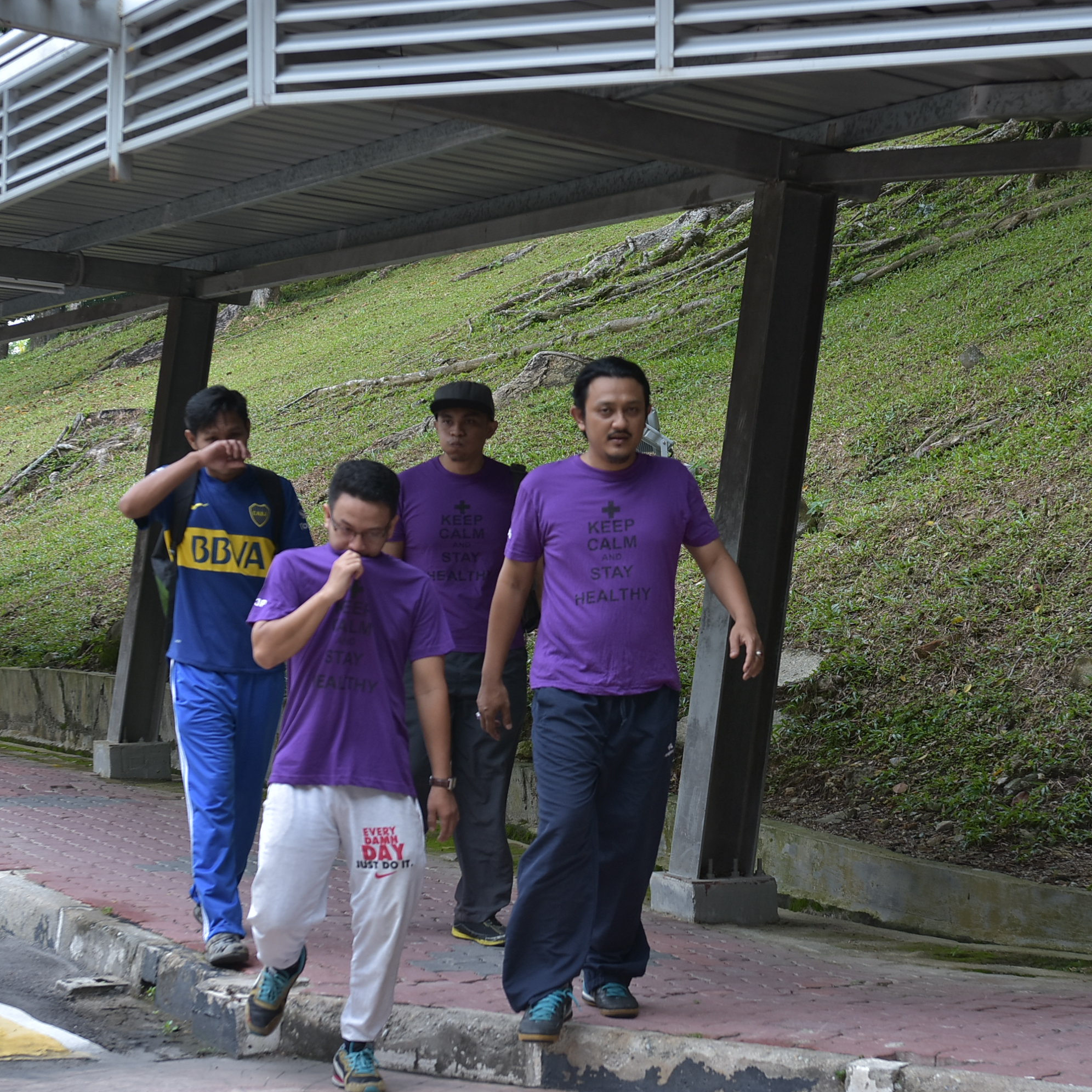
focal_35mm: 92
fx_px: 3284
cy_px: 546
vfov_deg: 18.9
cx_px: 623
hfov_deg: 18.9
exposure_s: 1/320
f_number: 4.5
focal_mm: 48
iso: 200
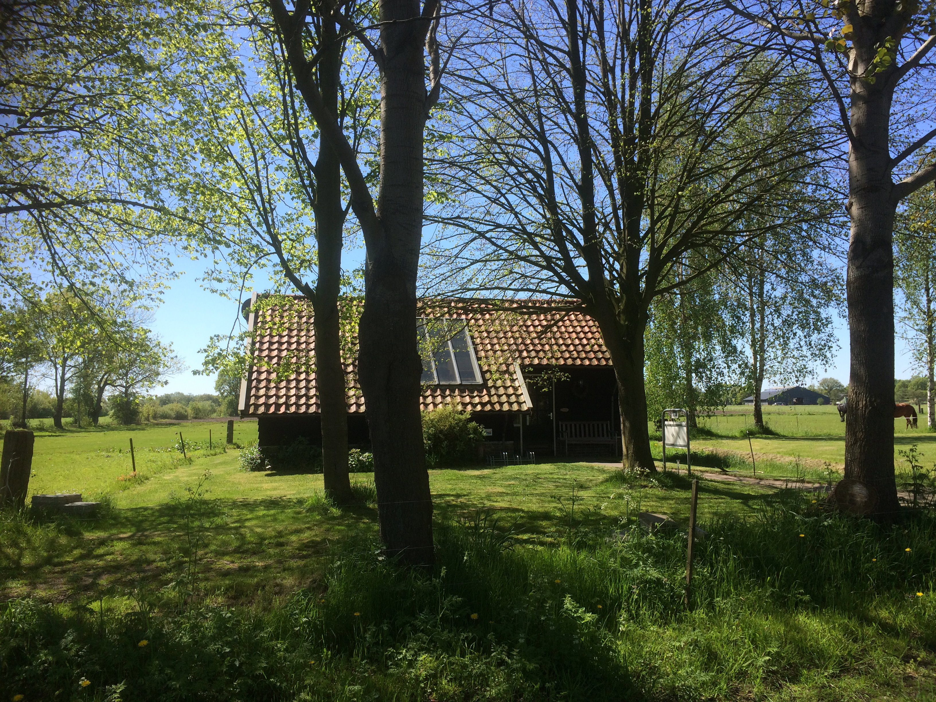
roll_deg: +1.4
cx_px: 468
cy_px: 351
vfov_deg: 48.2
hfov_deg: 61.7
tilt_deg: +2.5
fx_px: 784
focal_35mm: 29
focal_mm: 4.15
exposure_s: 1/1244
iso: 32
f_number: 2.2
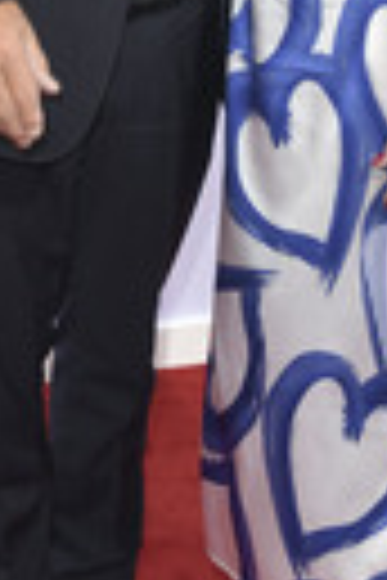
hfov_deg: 13.8
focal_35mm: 99
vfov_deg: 20.2
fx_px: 1596
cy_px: 45
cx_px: 184
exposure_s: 1/160
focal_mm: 32
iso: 320
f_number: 7.1
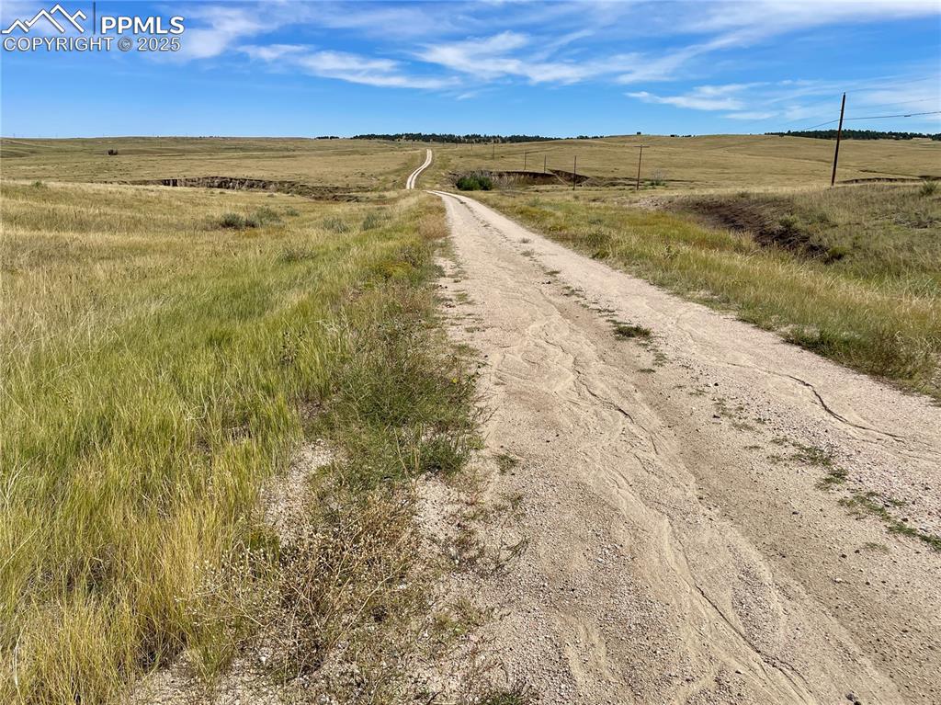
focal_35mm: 26
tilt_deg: -16.6
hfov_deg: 67.3
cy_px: 352
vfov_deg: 53.0
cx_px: 470
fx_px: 706
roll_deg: -0.4
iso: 32
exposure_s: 1/5556
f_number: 1.6
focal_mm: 4.2
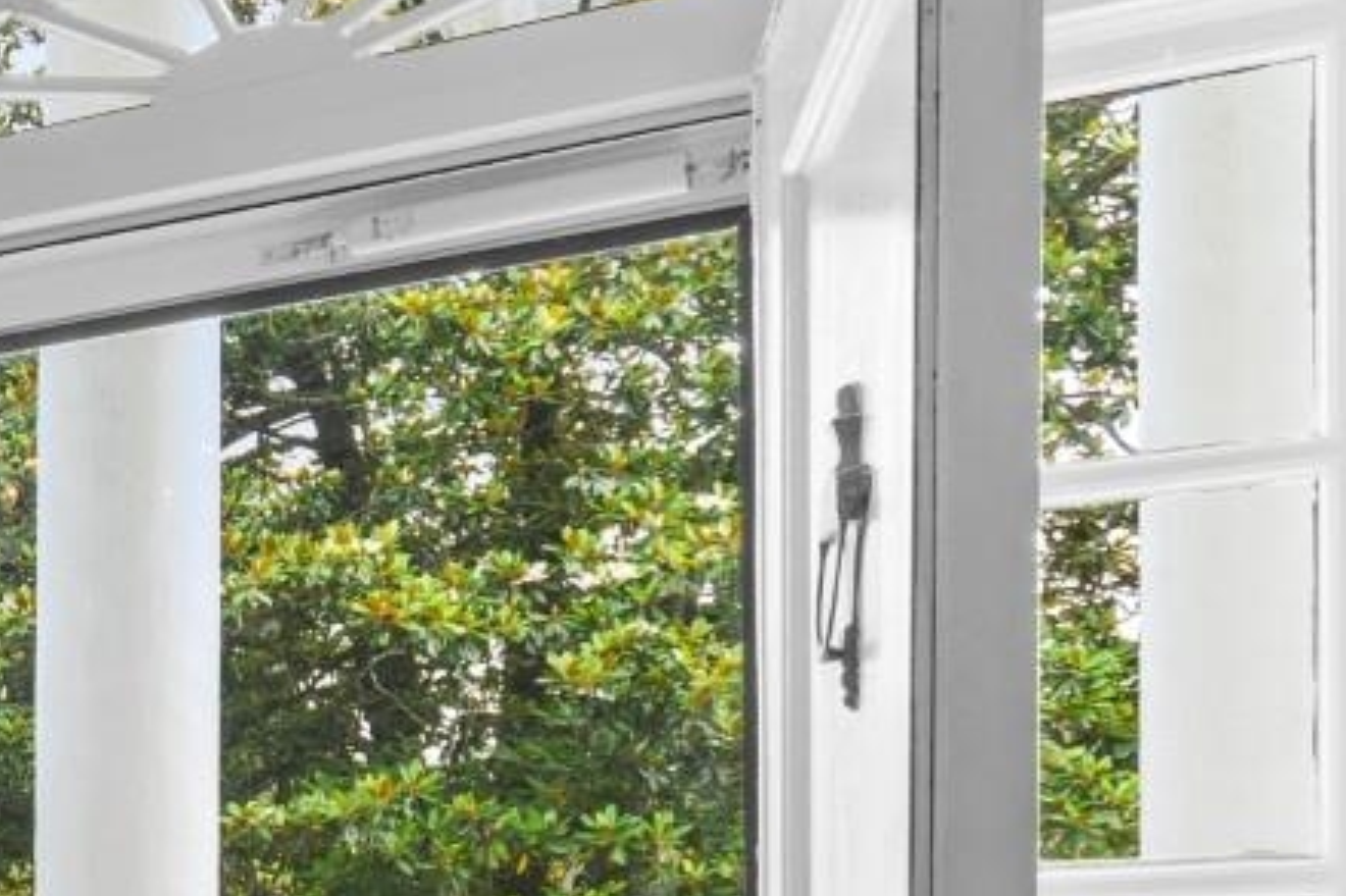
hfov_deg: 20.5
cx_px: -1068
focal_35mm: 70
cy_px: 1135
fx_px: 2616
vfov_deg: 18.2
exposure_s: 1/13
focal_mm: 13
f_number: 5
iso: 100
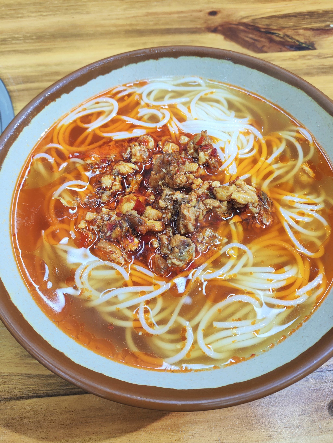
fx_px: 320
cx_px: 166
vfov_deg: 69.4
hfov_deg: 54.9
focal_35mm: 25
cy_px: 222
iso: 86
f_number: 1.79
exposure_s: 1/50
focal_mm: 4.71
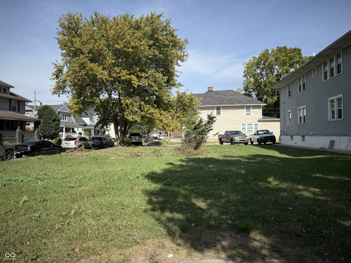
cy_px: 132
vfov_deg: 56.8
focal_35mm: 24
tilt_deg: +3.1
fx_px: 243
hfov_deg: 71.6
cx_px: 176
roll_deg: +0.6
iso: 80
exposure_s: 1/4405
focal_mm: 6.76
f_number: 1.78
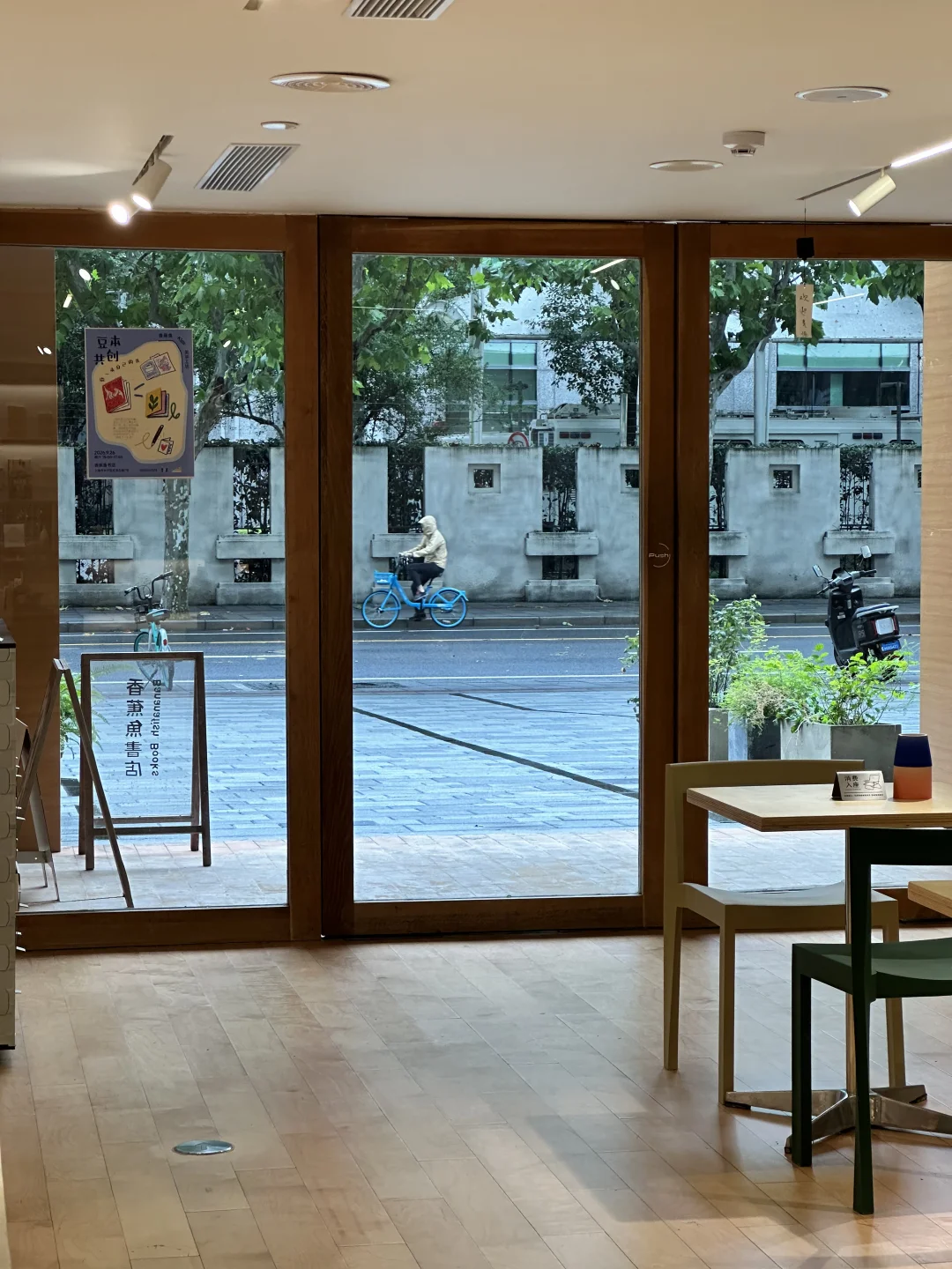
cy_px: 634
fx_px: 2824
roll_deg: -0.4
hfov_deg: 19.1
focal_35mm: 77
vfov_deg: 25.3
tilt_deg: -2.3
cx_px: 476
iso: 100
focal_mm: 9
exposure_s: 1/99
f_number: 2.8
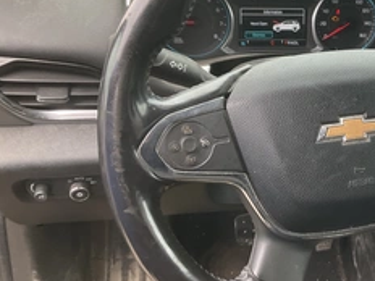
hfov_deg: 36.5
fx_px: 542
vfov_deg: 29.0
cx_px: 317
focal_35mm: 50
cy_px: 103
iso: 40
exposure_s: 1/122
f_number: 1.8
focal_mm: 3
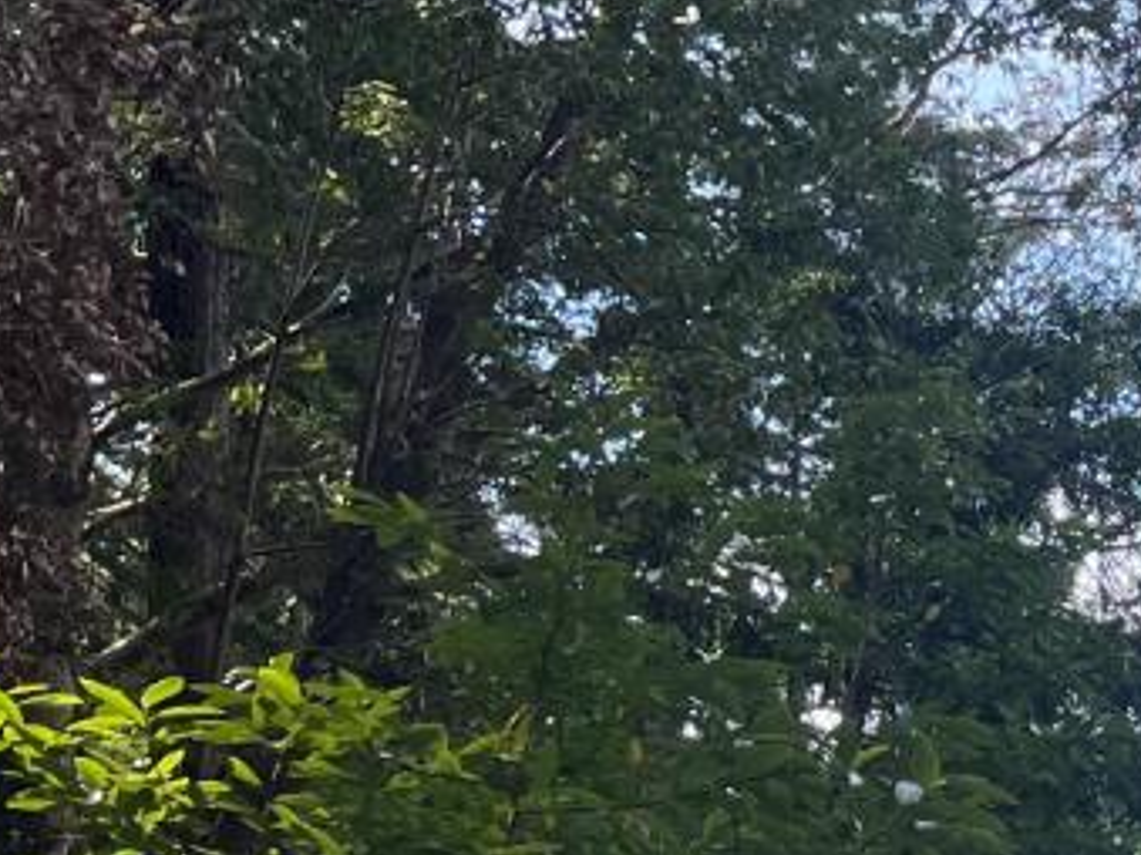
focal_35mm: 115
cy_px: 1136
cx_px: 2205
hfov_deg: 14.5
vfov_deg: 12.4
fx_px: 3789
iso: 50
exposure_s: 1/1129
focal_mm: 5.1
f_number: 1.6
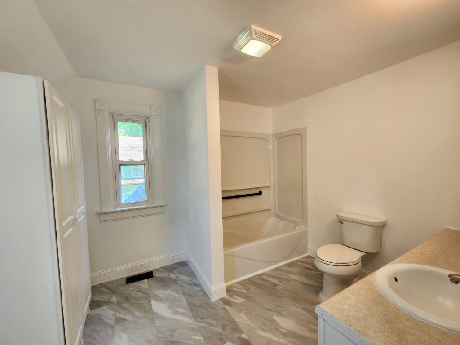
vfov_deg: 89.9
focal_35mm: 13
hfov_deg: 106.2
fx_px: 173
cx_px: 230
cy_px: 172
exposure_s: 1/60
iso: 160
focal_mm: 2.2
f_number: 2.2
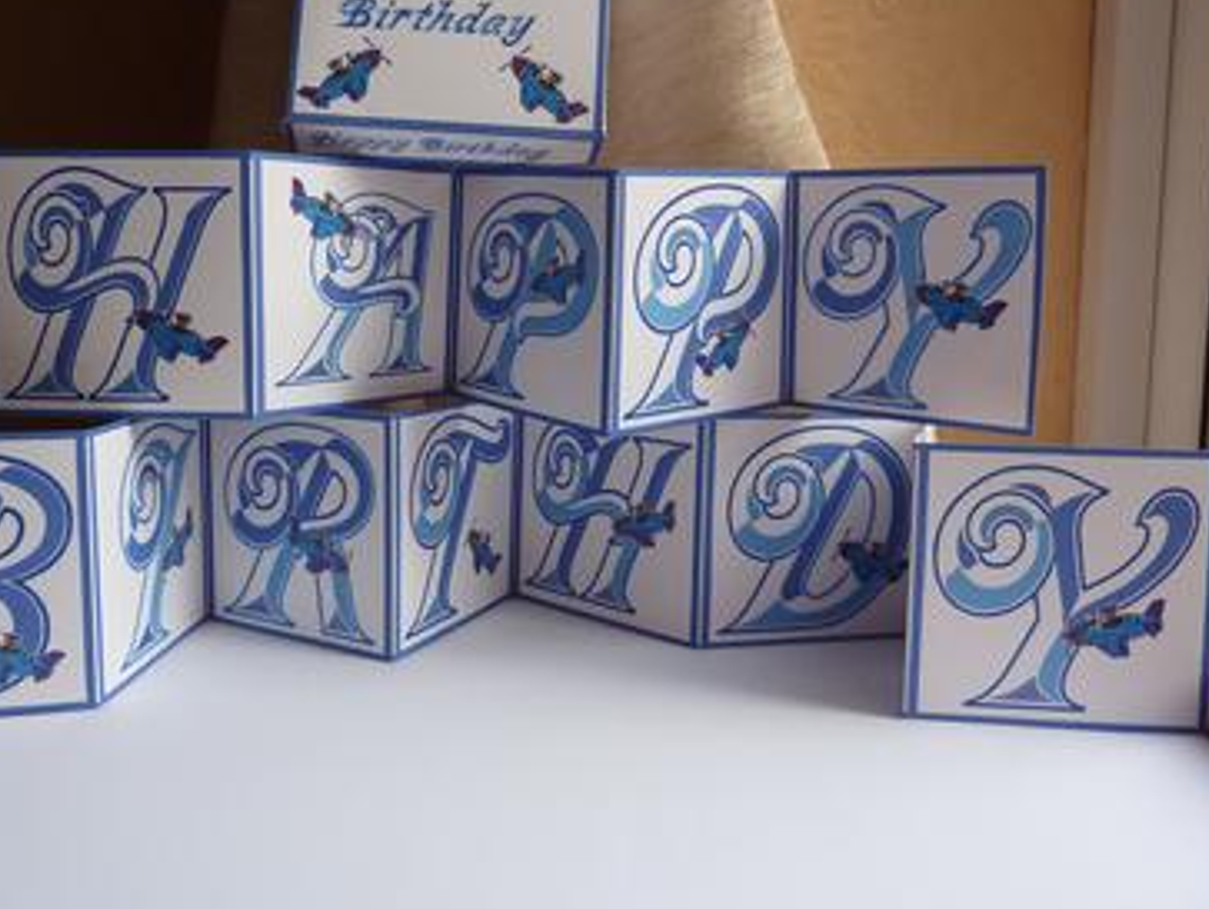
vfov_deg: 45.2
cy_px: 360
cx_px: 506
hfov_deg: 58.0
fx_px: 1084
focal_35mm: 31
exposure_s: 1/30
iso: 250
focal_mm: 4.1
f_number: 3.3
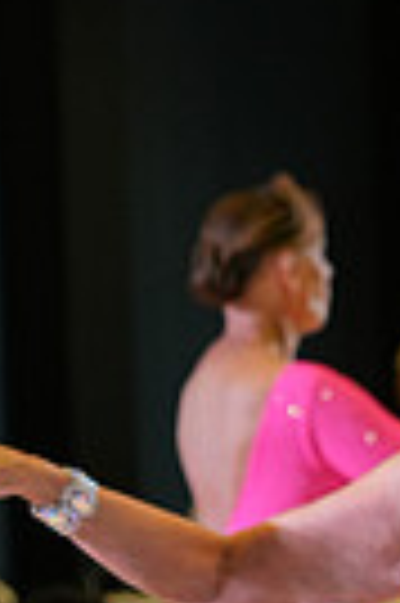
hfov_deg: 3.8
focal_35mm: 356
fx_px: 5948
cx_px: 618
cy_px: 878
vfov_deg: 5.7
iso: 2000
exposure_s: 1/250
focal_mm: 82
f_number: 4.5
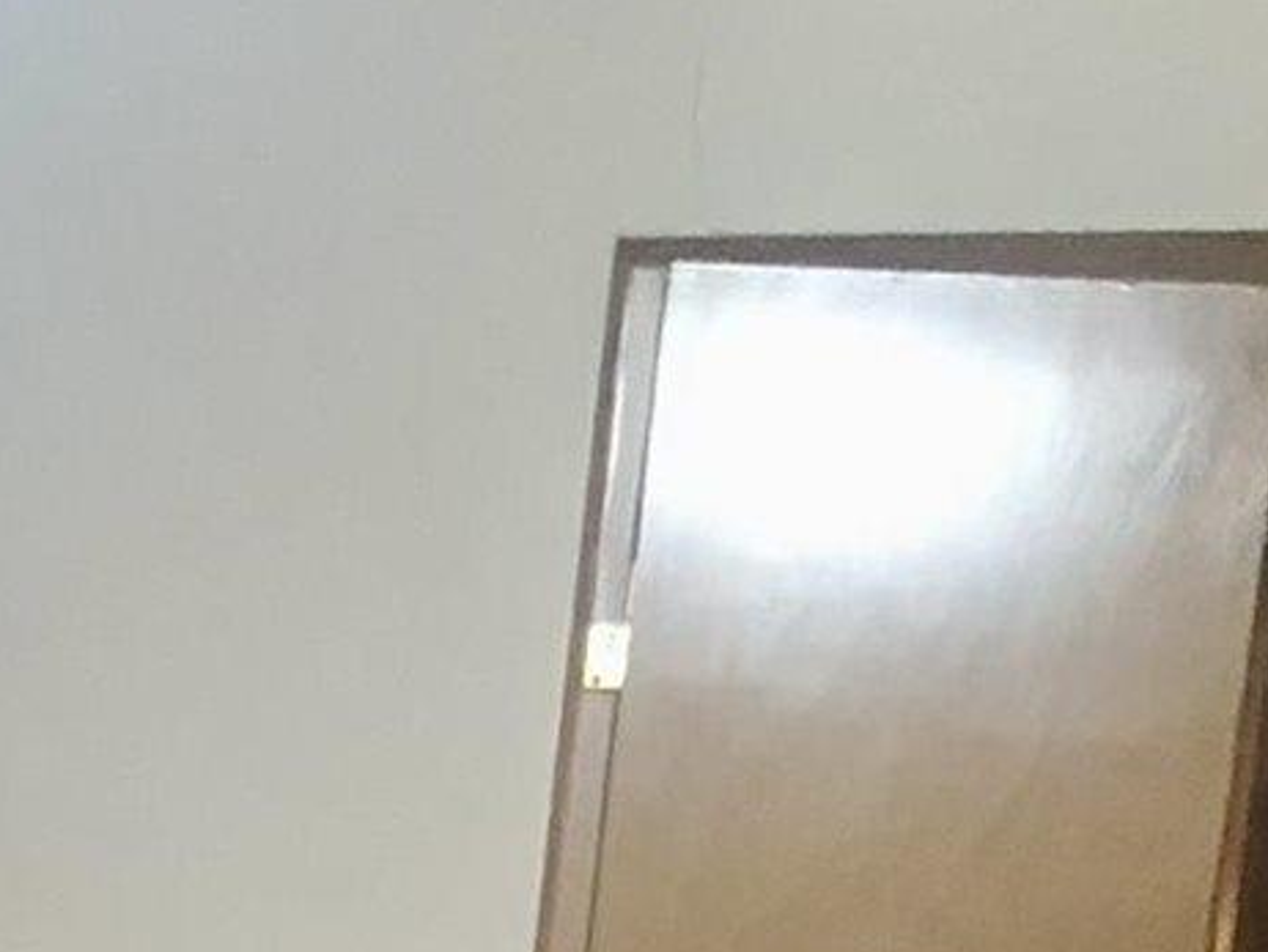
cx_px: -596
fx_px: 6817
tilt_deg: -12.7
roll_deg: -4.3
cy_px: 2864
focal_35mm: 186
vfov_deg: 7.1
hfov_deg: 10.3
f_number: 1.8
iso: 100
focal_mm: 4
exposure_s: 1/11
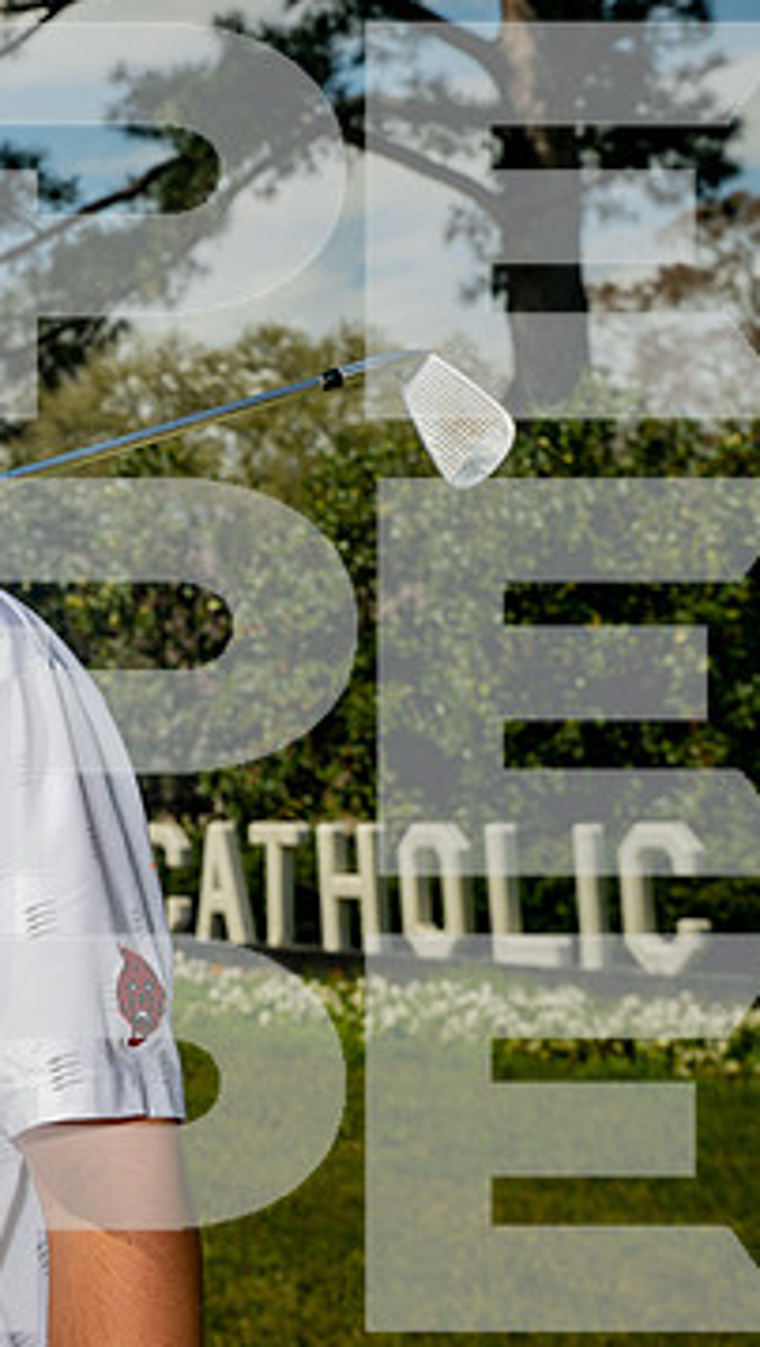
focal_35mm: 78
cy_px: 679
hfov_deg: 15.0
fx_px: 2788
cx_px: -147
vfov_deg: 27.2
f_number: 8
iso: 100
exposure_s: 1/250
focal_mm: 46
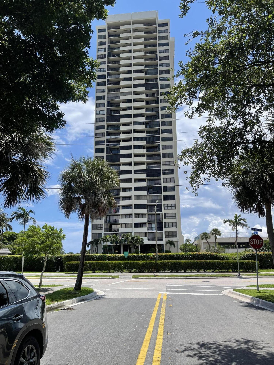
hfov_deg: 53.1
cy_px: 182
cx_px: 137
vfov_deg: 67.3
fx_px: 274
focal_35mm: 26
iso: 32
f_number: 1.6
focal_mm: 5.1
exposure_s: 1/4049
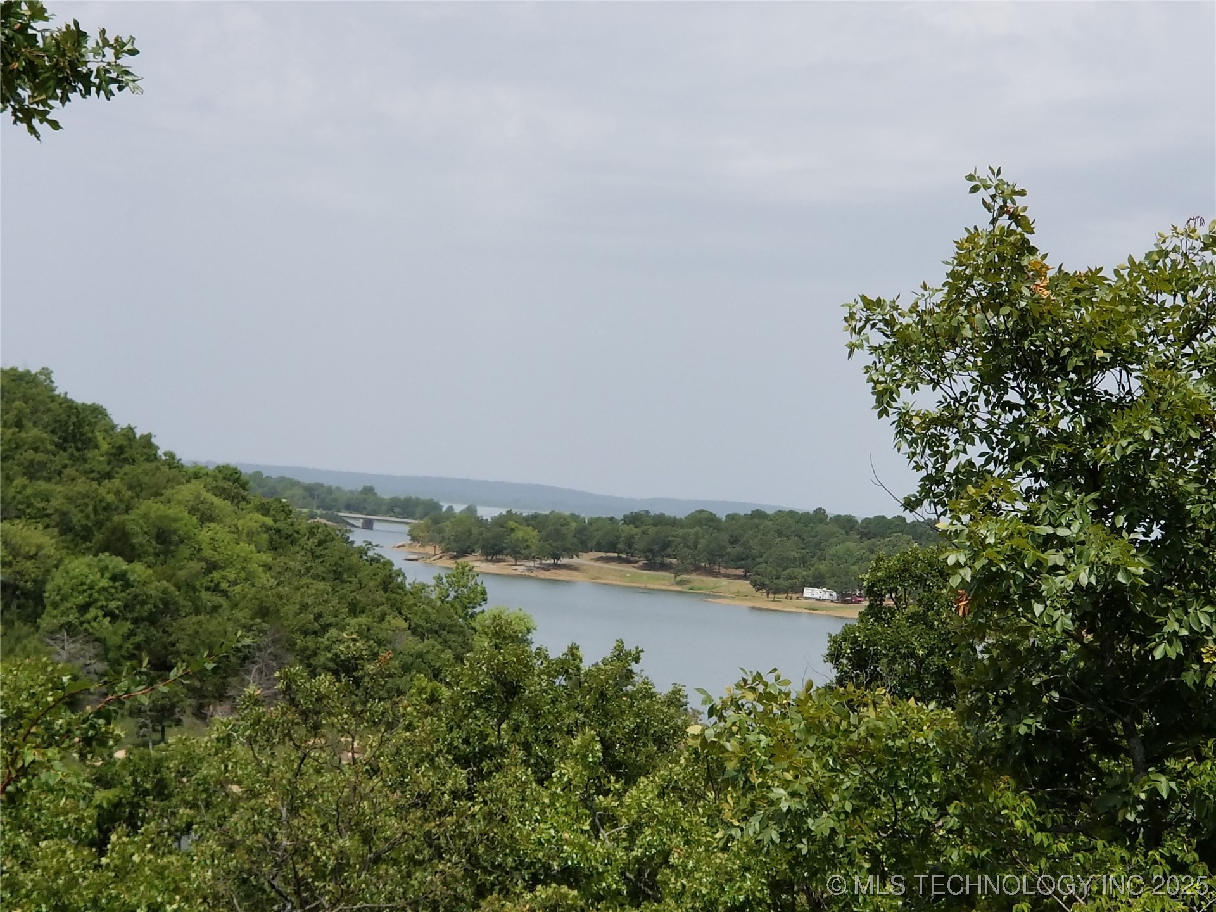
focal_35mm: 52
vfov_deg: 28.0
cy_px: 456
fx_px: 1827
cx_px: 608
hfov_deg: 36.8
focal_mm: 6
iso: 25
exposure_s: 1/1129
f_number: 2.4
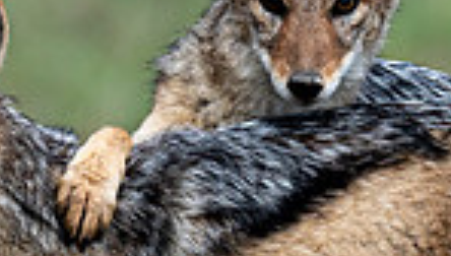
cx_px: 812
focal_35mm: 4364
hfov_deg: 0.5
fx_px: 52301
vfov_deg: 0.3
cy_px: 93
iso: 400
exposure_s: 1/800
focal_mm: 600
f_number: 4
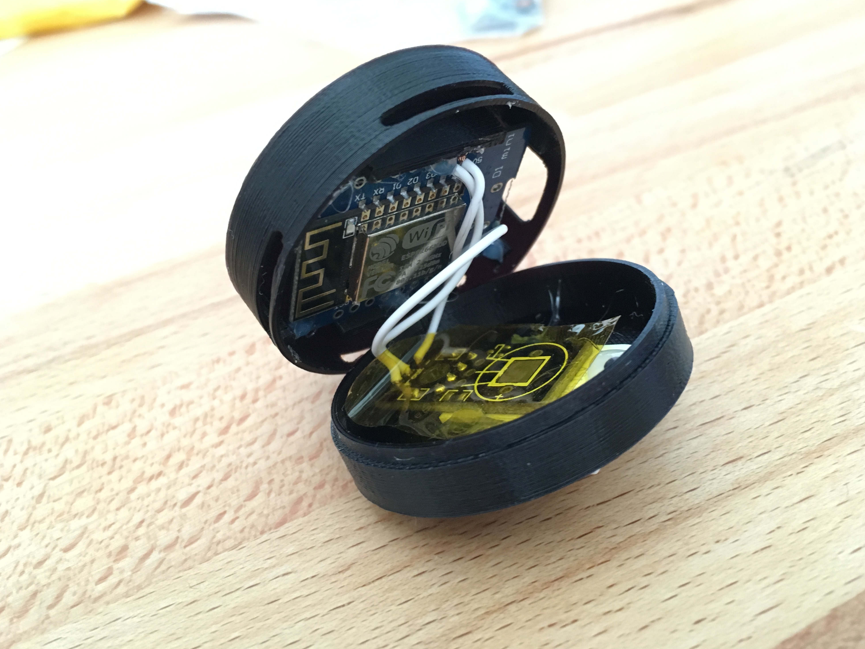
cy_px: 317
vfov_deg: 46.8
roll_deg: +10.3
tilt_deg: -34.1
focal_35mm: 30
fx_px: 750
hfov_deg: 60.0
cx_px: 438
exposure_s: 1/25
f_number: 2.2
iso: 200
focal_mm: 4.15
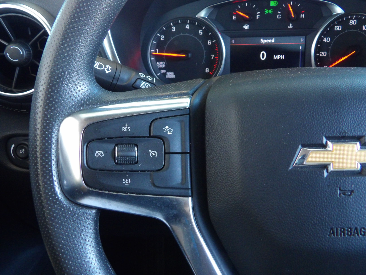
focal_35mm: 33
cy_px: 138
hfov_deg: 55.4
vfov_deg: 42.9
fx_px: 349
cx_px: 183
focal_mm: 5.9
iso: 644
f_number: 3.6
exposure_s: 1/20
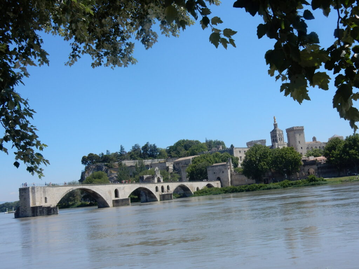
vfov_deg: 33.6
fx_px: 446
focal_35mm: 43
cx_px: 180
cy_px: 134
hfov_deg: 43.9
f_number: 4.2
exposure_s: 1/1250
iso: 125
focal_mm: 7.6
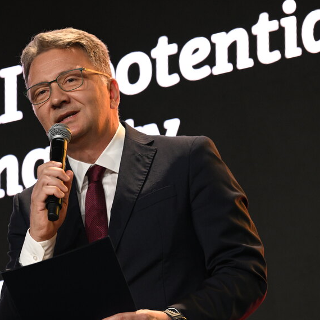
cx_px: 77
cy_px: 162
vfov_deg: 6.6
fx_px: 2782
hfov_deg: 6.6
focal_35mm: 266
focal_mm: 170
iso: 2500
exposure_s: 1/400
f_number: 4
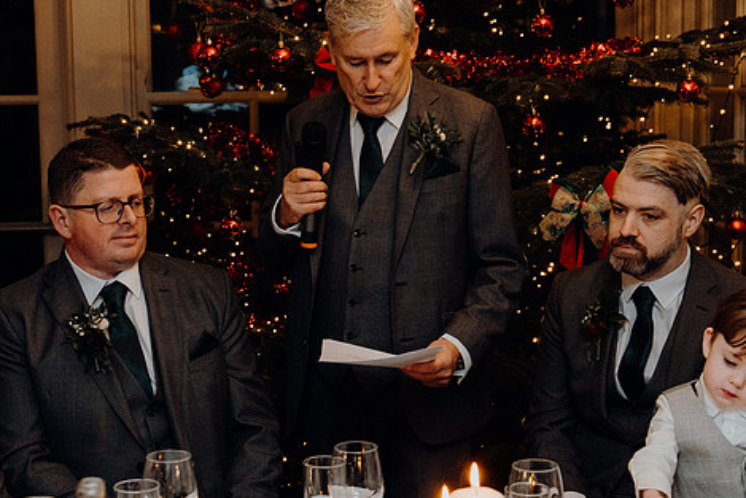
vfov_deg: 20.0
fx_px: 1409
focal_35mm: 68
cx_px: 337
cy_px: 260
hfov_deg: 29.6
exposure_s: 1/160
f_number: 3.5
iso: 2500
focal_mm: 37
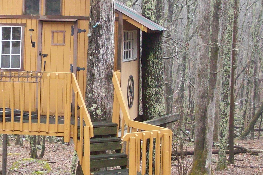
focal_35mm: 110
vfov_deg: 12.5
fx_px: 804
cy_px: 85
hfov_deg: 18.4
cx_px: 42
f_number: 3.4
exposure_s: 1/178
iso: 200
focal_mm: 9.4
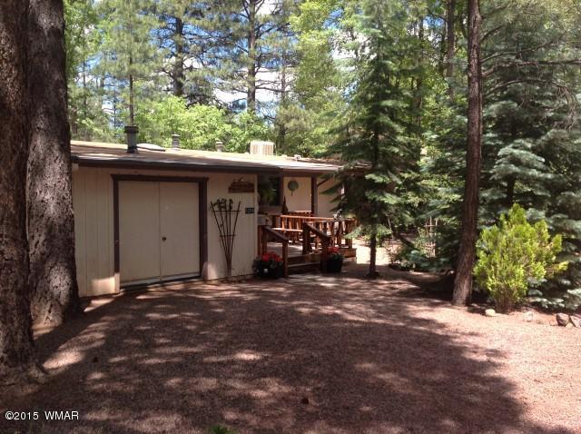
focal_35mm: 35
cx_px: 290
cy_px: 217
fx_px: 587
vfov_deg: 40.6
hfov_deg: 52.7
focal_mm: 4.28
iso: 50
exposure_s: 1/512
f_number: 2.4
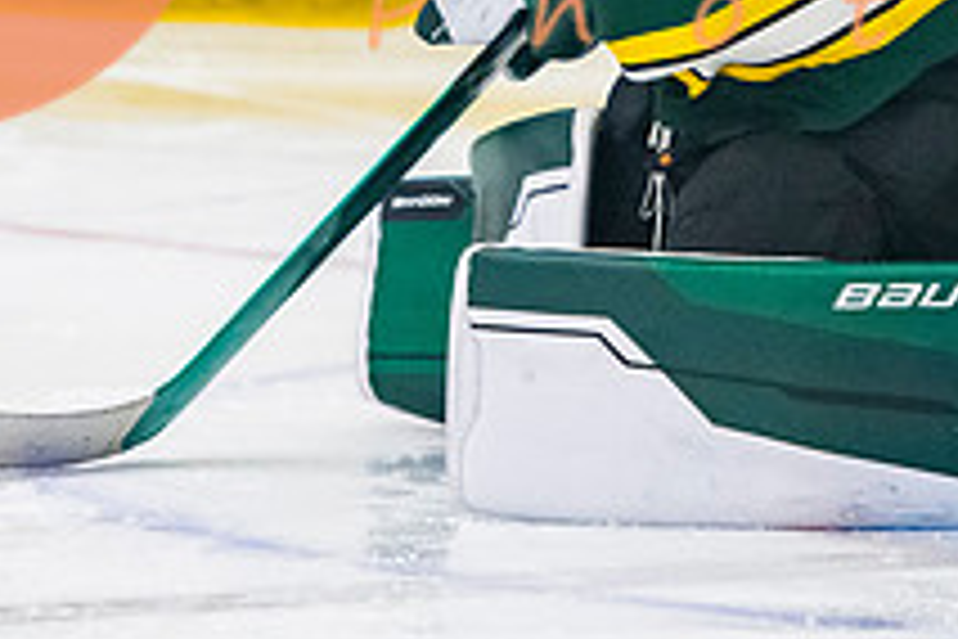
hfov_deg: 3.2
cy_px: -300
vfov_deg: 2.2
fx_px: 16923
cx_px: 602
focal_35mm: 636
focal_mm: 145
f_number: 3.2
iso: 2500
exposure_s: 1/640
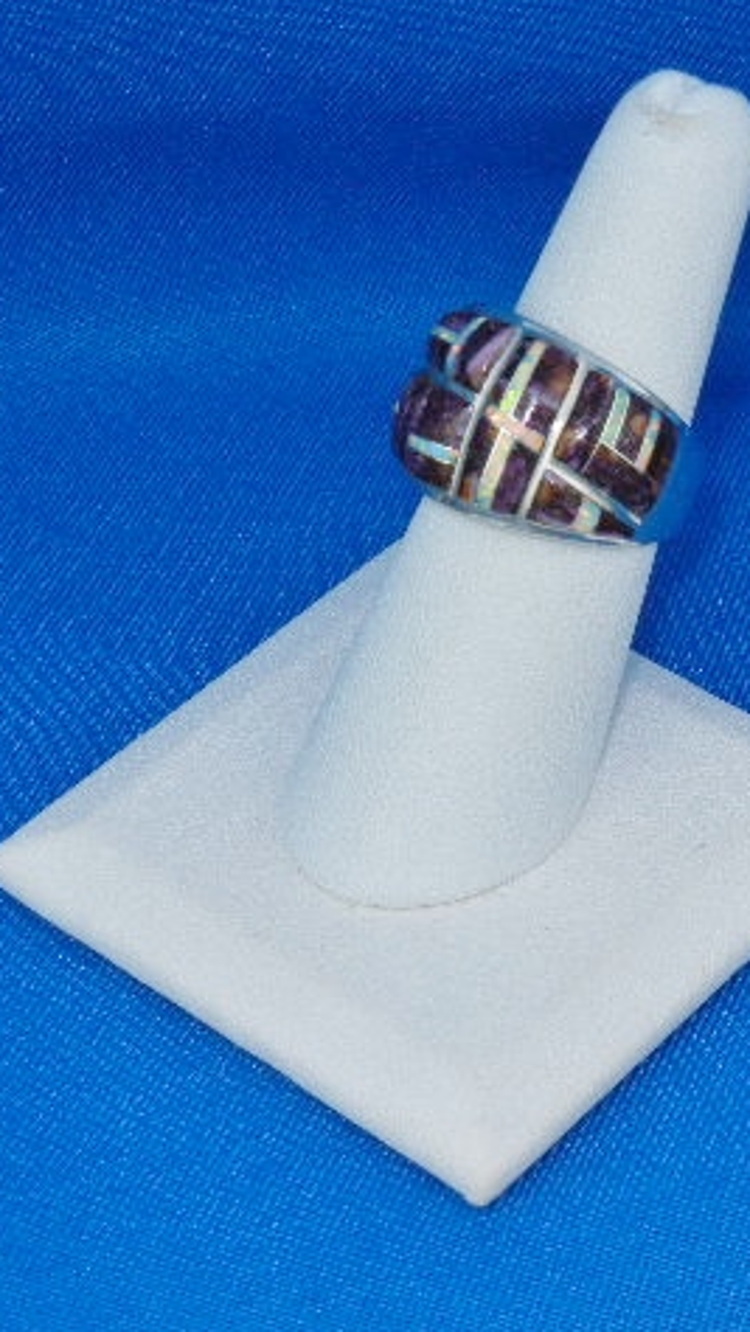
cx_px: 545
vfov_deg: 21.4
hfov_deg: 12.1
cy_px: 660
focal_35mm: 100
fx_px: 3532
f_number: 4.1
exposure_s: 1/32.8
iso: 200
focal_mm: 12.2
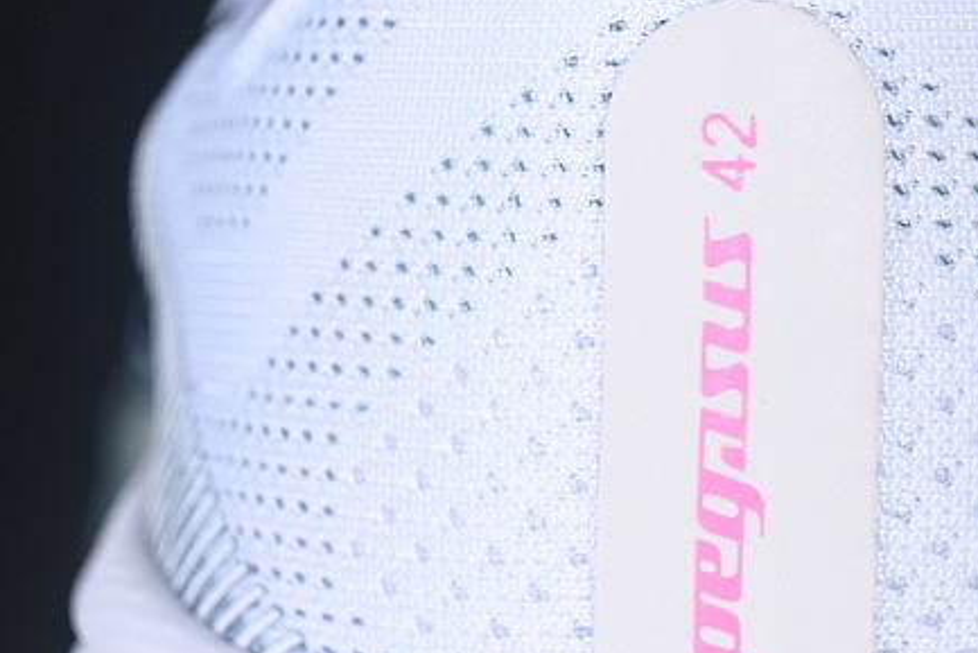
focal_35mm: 187
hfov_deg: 11.0
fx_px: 5082
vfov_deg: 7.3
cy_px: 337
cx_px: 675
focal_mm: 50
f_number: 7.1
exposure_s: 1/80
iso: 160
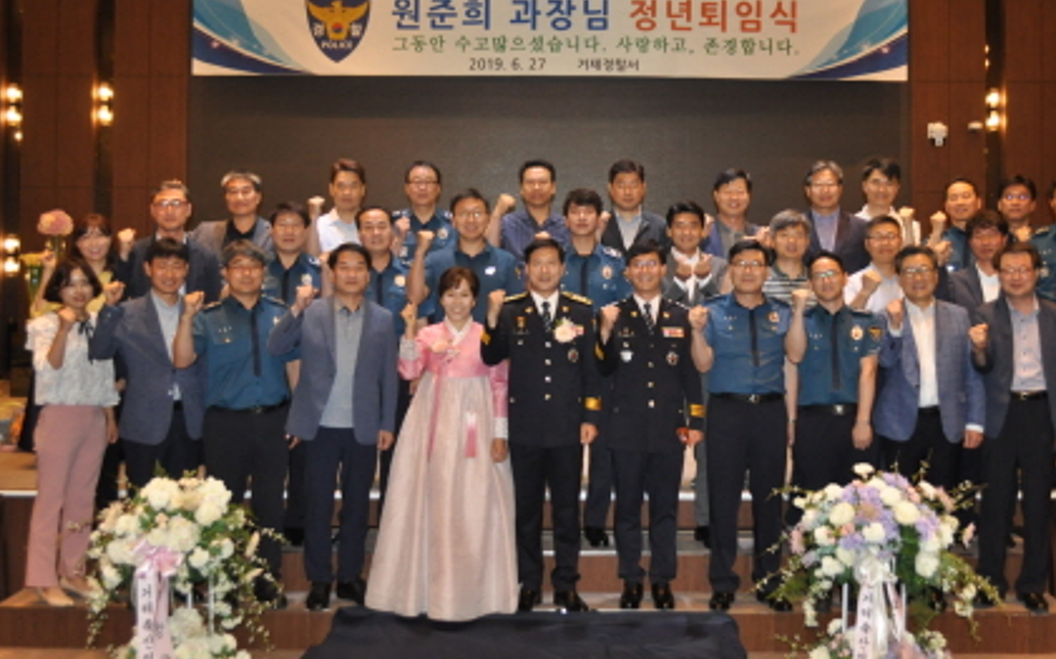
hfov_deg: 49.3
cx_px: 566
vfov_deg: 31.8
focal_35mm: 40
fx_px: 1151
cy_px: 249
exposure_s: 1/60
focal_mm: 22
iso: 800
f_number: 3.8
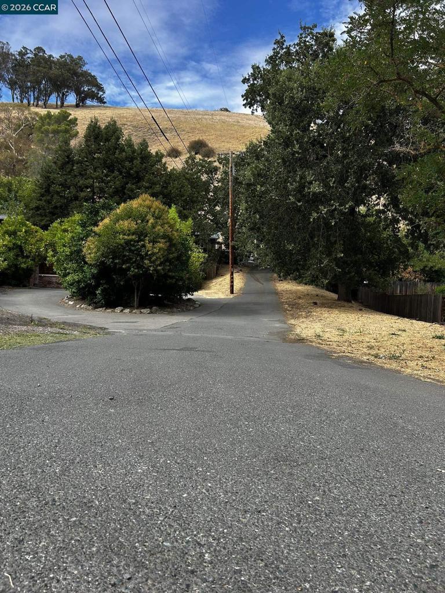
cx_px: 222
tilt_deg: -0.5
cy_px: 296
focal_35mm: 26
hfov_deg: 53.1
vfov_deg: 67.3
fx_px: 446
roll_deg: +1.2
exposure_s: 1/1553
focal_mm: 5.7
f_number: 1.5
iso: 50
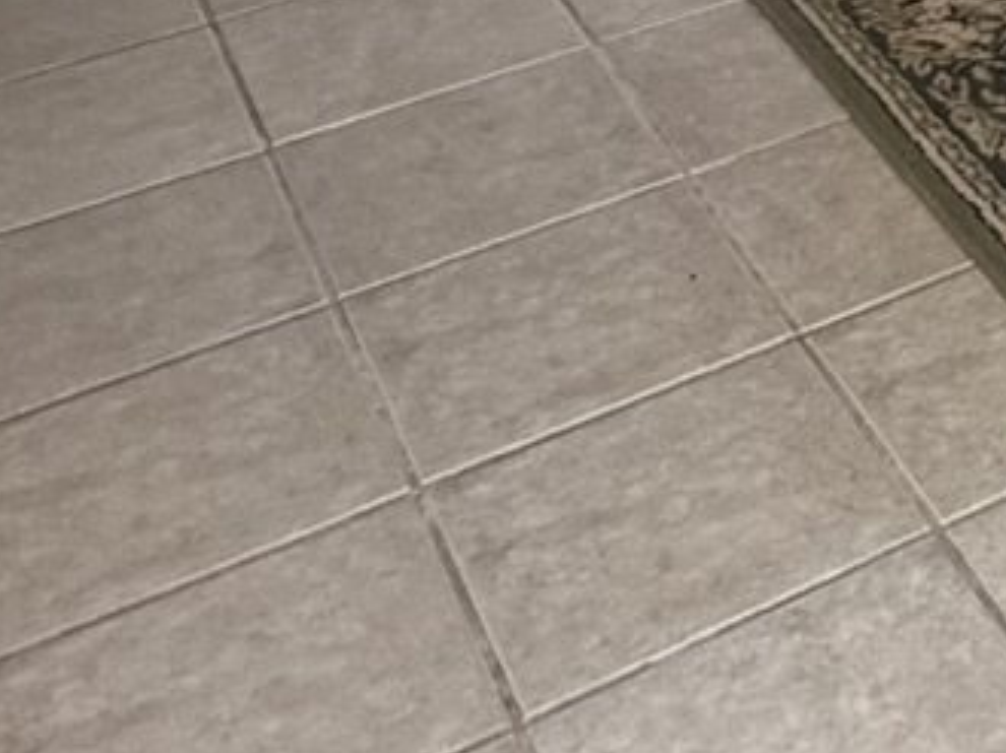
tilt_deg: -9.1
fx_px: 2527
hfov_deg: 18.1
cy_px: -896
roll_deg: -1.2
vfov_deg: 13.6
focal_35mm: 87
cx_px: 1780
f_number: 2.2
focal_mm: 2.22
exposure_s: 1/121
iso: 250
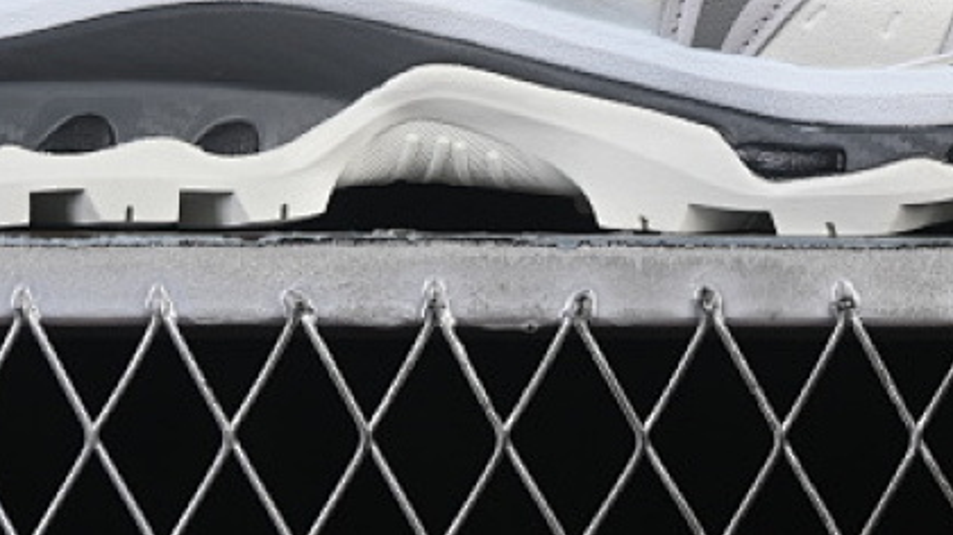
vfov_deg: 5.9
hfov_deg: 10.7
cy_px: -272
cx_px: 547
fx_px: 5103
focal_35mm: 202
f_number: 8
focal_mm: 50
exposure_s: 1/80
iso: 160
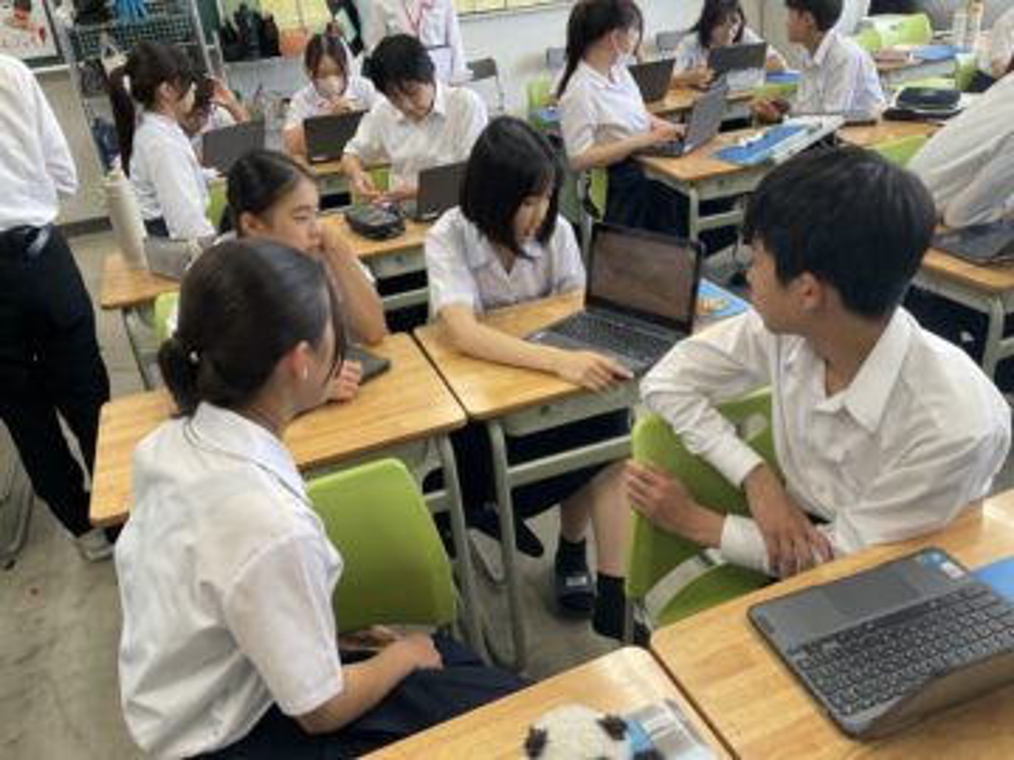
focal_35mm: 29
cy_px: 380
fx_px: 849
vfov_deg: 48.2
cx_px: 507
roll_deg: +5.5
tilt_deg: -28.3
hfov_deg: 61.7
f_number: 1.8
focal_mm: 3
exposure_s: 1/60
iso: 50
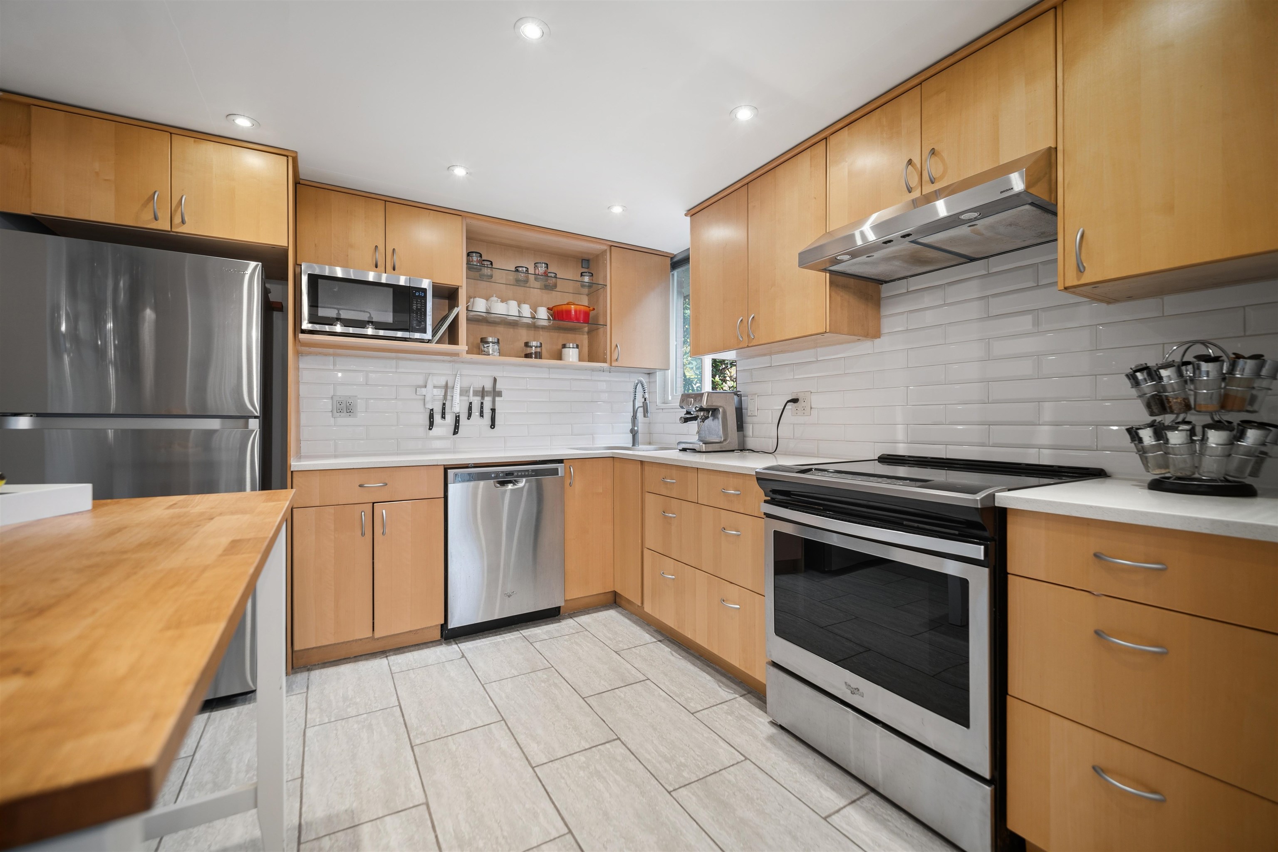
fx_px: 532
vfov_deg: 77.3
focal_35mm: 15
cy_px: 426
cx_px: 639
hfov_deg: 100.4
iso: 250
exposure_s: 1/8
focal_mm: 15
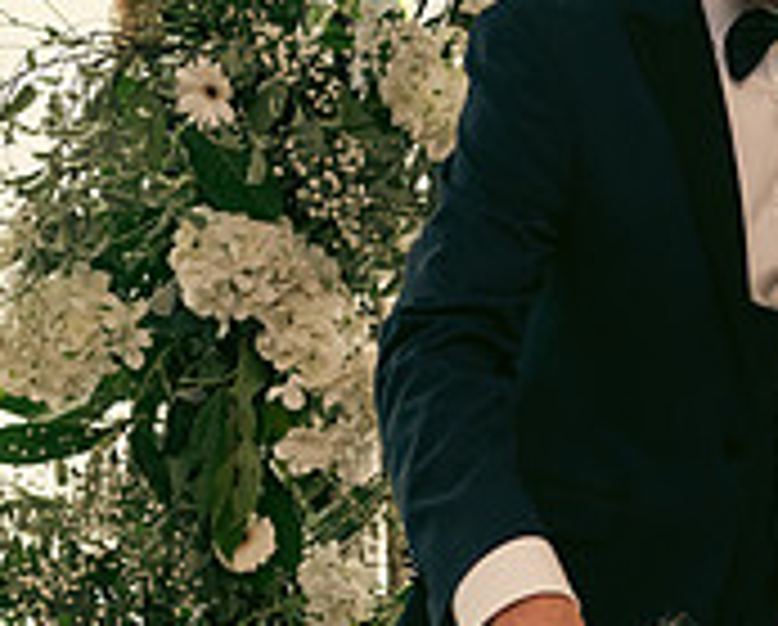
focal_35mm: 132
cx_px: 782
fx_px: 3045
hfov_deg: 14.3
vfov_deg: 11.7
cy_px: 439
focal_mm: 42
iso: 640
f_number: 3.5
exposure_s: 1/160
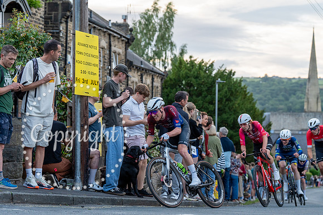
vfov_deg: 17.3
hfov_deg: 25.7
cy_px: 108
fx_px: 709
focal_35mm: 79
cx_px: 162
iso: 1250
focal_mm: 79
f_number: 3.5
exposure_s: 1/800
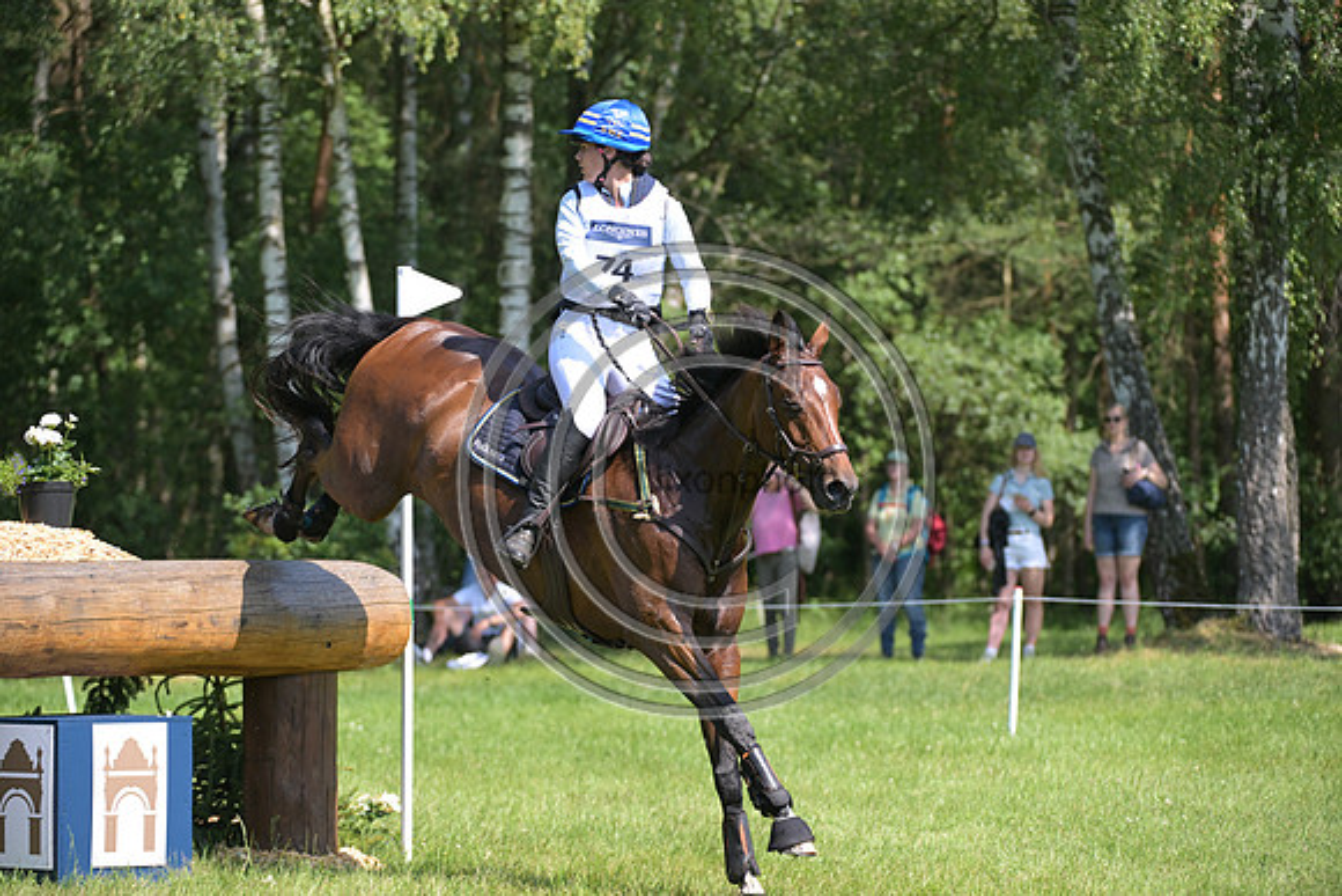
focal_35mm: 200
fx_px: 7457
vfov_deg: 6.9
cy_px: 448
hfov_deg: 10.3
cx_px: 671
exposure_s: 1/1250
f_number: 5
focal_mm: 200
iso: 500
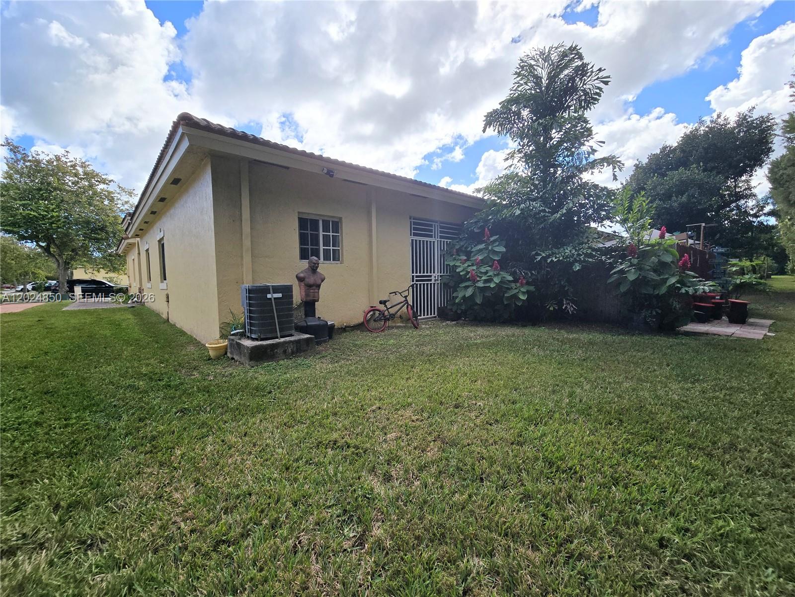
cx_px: 398
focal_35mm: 13
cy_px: 298
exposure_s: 1/2049
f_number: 2.2
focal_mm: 2.2
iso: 50
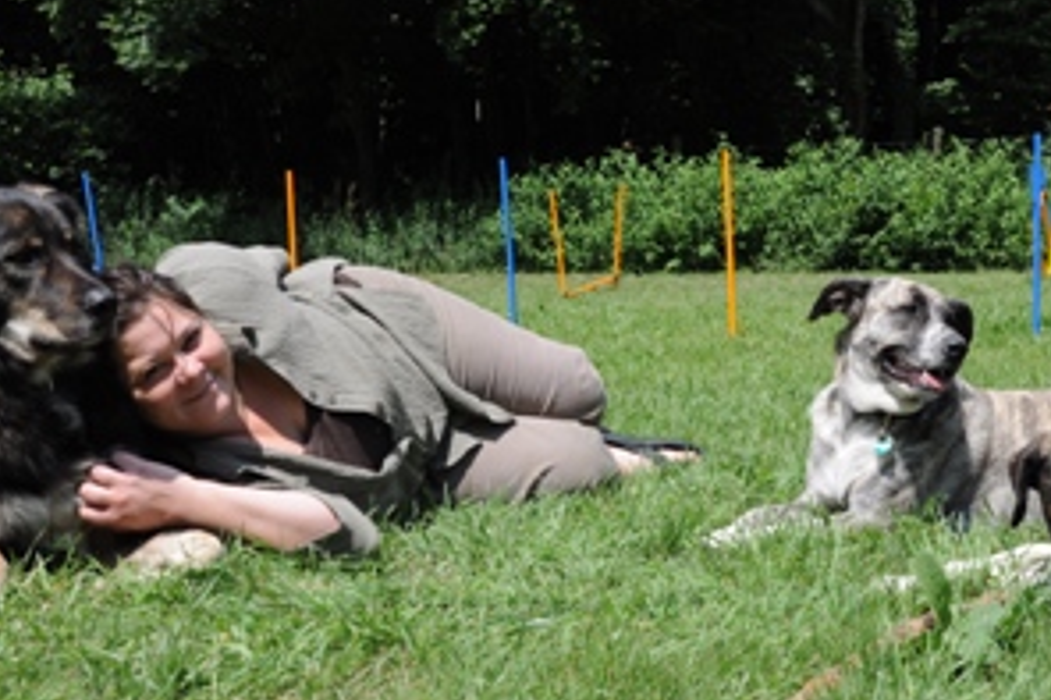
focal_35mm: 57
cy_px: 387
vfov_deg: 23.8
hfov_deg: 35.1
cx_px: 607
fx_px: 1656
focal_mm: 25
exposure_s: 1/400
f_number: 10
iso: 400
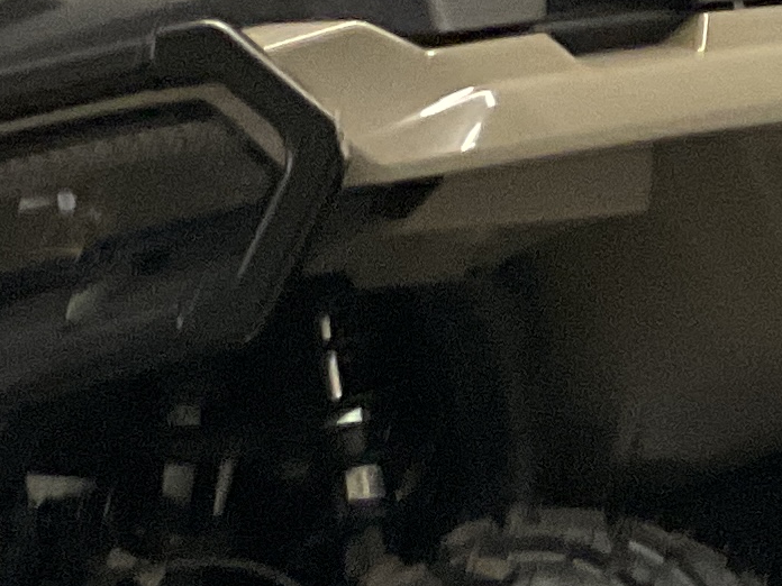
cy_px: 107
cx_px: 681
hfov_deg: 11.7
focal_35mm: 168
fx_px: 3795
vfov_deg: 8.8
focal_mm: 3
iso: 200
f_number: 1.8
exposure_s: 1/60
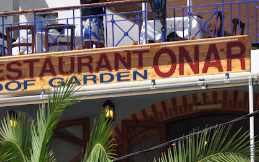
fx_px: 3721
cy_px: 62
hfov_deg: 4.0
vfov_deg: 2.5
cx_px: 235
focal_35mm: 527
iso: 200
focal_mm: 120
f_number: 9
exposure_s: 1/1000
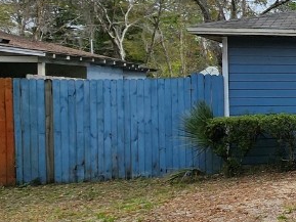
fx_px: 394
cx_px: 485
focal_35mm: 46
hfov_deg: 25.3
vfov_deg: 31.5
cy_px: 104
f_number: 2.2
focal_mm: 2.2
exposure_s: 1/1904
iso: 50
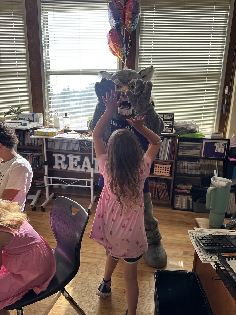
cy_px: 158
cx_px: 118
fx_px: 218
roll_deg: -1.4
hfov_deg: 56.8
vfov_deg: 71.6
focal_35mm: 24
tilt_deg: -15.7
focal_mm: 6.76
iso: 64
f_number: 1.78
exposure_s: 1/197
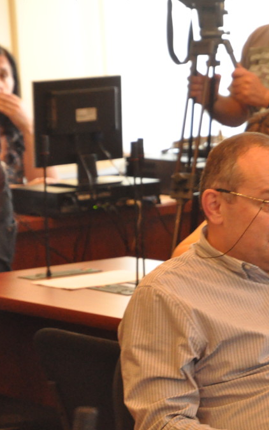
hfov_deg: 6.6
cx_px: 298
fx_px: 2308
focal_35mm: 197
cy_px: 216
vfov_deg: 10.7
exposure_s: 1/60
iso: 3200
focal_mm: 85
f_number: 5.6
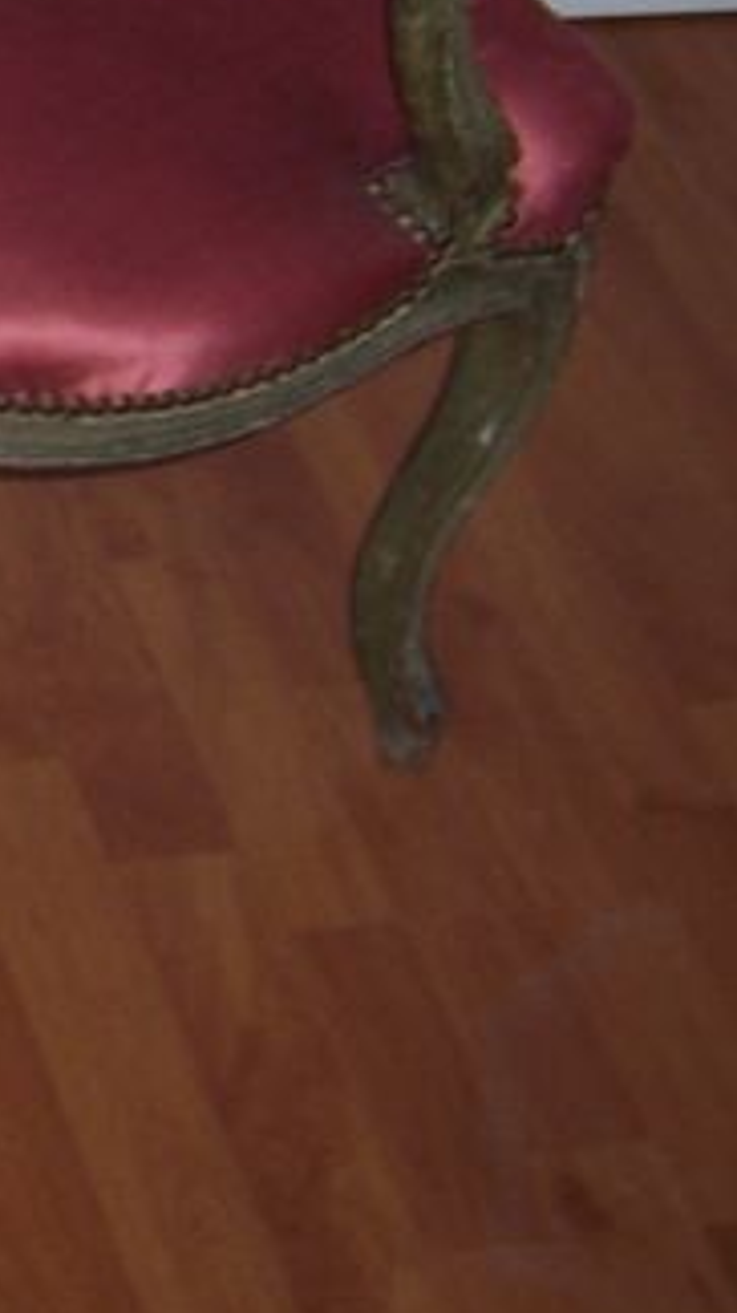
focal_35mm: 121
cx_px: -988
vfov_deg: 17.2
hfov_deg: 9.1
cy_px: -101
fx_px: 4208
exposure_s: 1/60
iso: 80
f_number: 2.8
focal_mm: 6.2
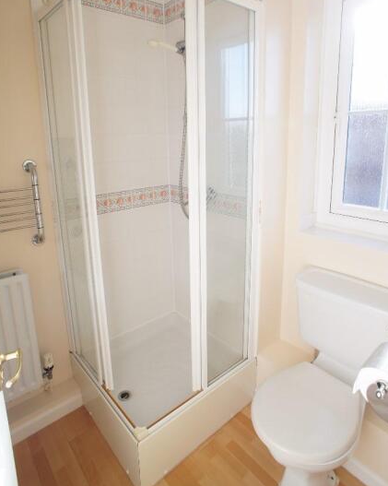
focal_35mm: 28
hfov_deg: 51.5
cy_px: 207
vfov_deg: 61.9
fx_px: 402
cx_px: 194
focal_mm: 16
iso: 200
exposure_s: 1/160
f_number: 4
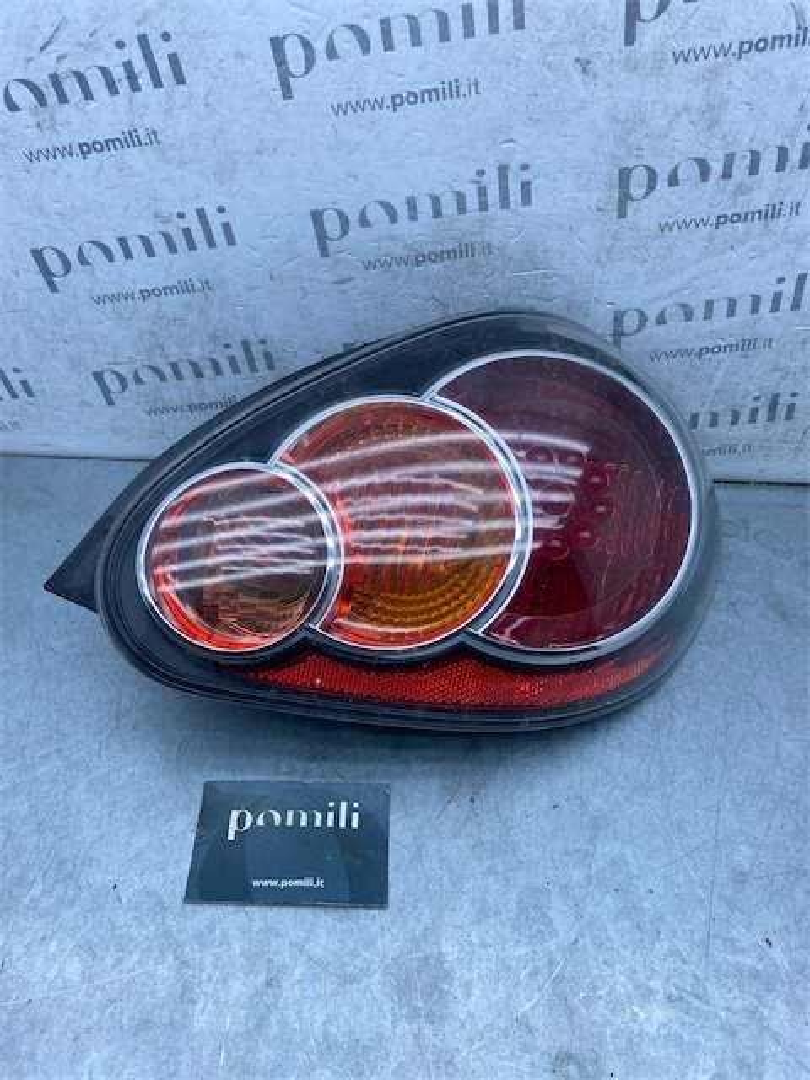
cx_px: 405
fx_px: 811
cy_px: 540
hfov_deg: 53.1
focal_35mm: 26
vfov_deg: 67.3
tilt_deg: -48.4
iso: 32
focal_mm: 4.25
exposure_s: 1/724
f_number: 1.8
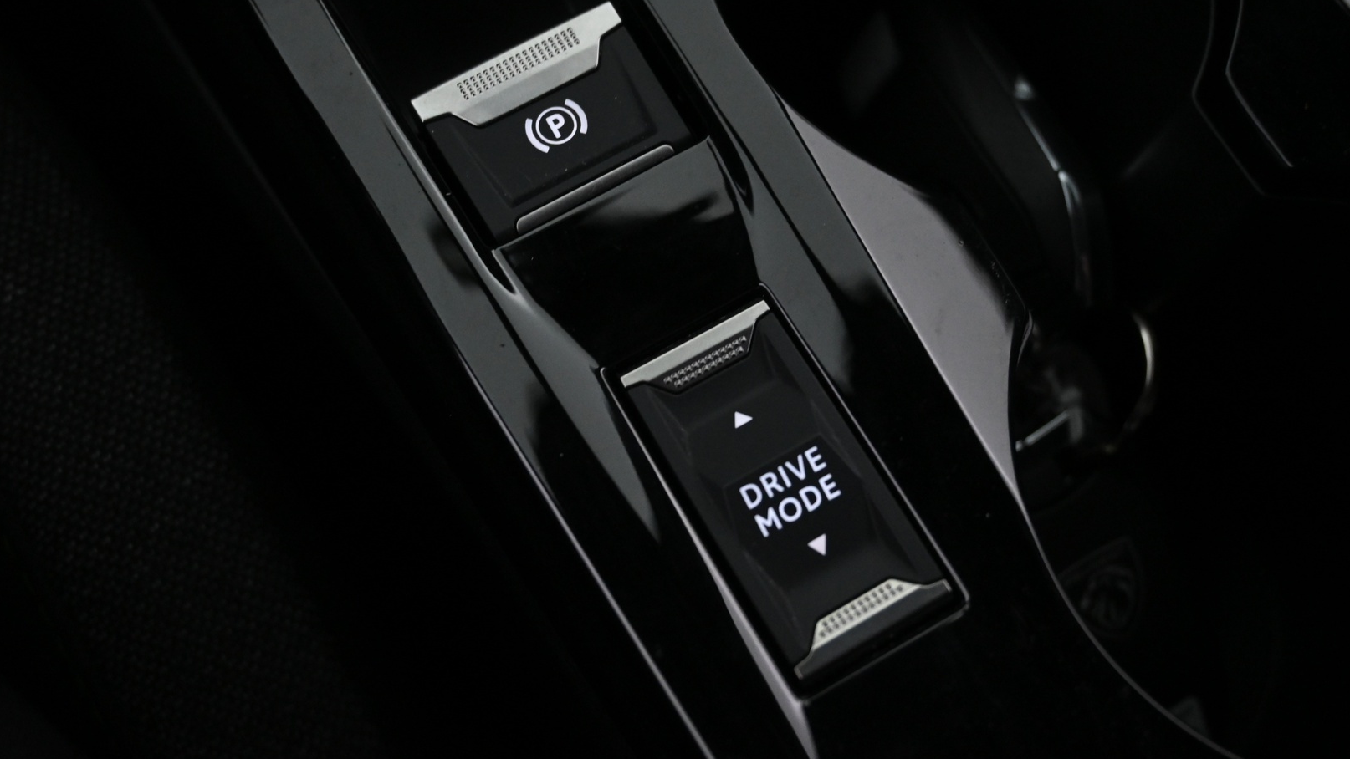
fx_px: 1496
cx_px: 675
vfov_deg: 28.5
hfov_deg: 48.6
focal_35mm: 42
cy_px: 377
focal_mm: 26.5
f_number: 4.5
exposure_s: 1/40
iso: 2200
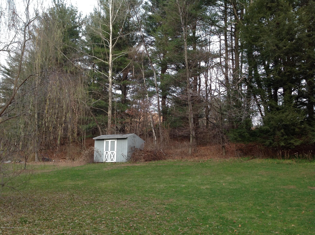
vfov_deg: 40.6
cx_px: 158
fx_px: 318
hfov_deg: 52.7
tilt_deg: +8.0
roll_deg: -0.5
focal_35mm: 35
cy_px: 118
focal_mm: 4.28
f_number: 2.4
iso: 80
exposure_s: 1/120
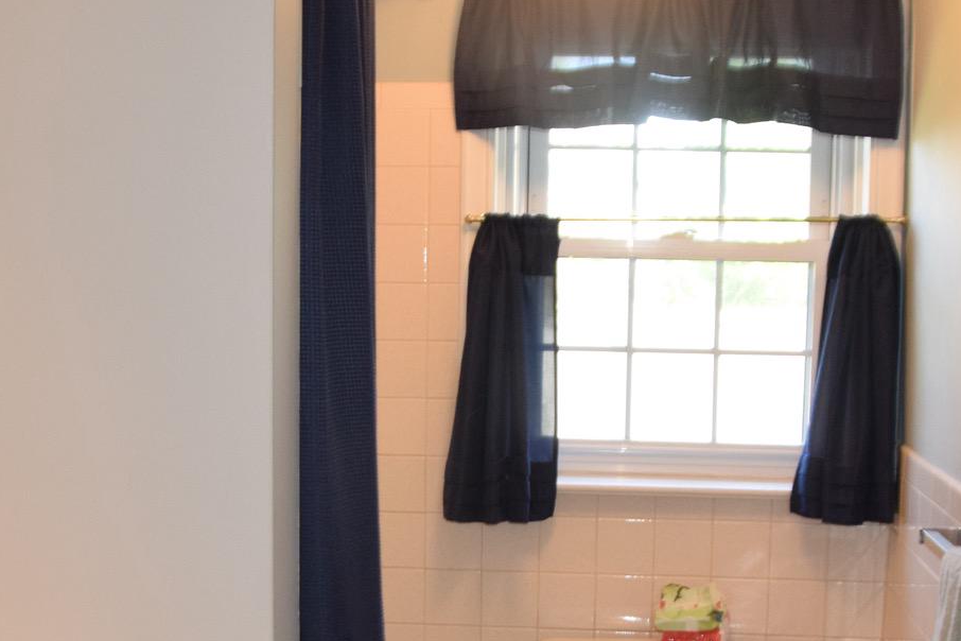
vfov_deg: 22.0
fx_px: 1628
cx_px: 421
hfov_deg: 32.8
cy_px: 518
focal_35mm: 61
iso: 800
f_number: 5
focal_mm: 18
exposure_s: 1/100
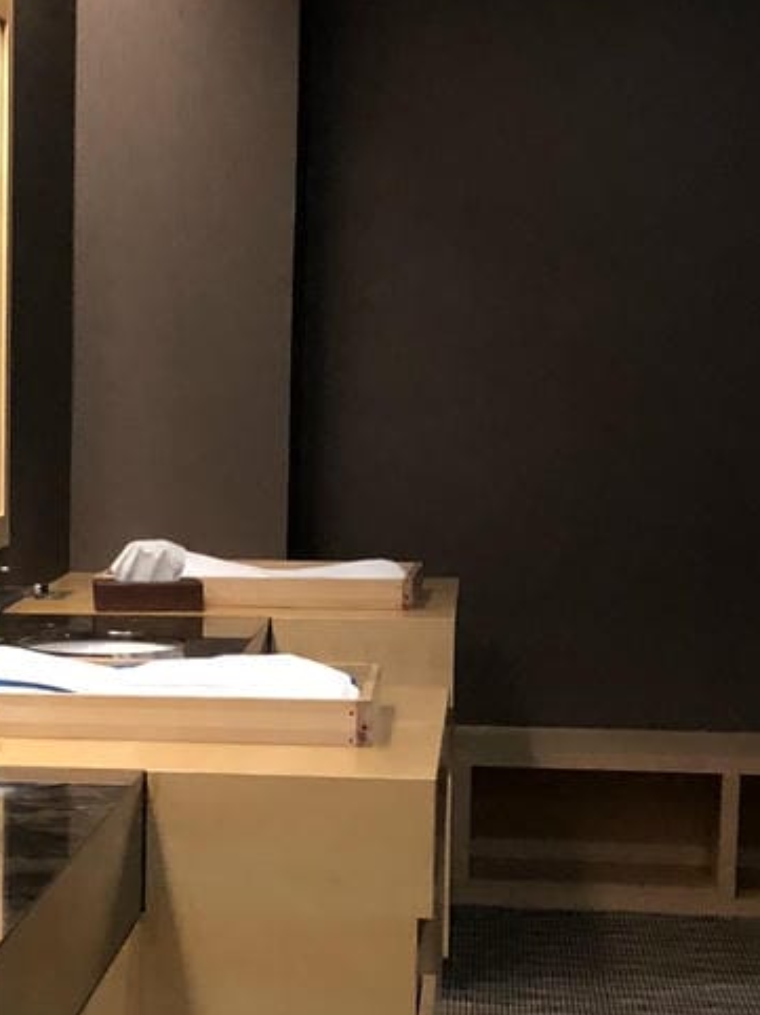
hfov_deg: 15.3
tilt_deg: -9.0
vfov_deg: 21.0
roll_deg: -0.7
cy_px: 718
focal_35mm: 93
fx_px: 2725
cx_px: -147
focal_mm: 3.99
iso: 100
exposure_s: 1/5
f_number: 1.8
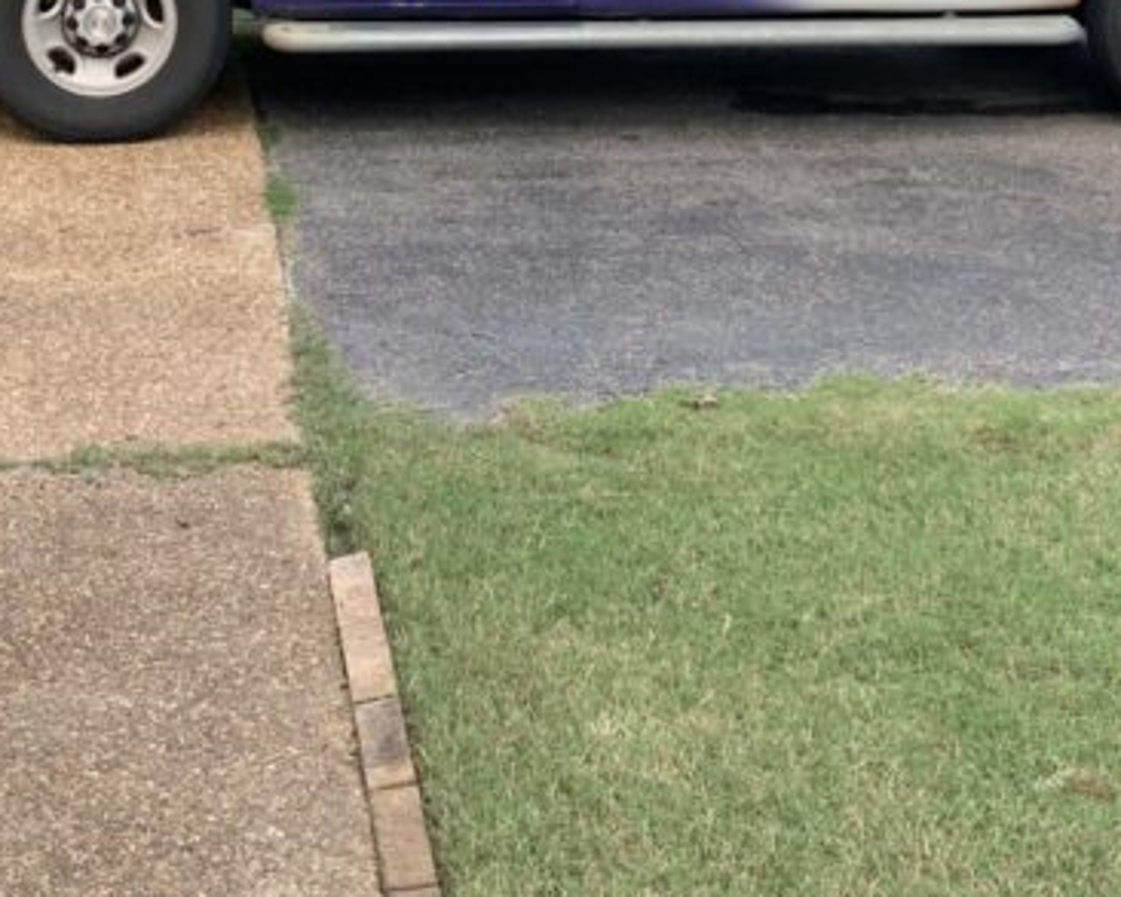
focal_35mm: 71
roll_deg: +2.2
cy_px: -40
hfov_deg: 26.8
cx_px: 570
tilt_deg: -7.5
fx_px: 2356
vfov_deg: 20.7
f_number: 1.8
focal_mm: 4.25
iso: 25
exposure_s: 1/122
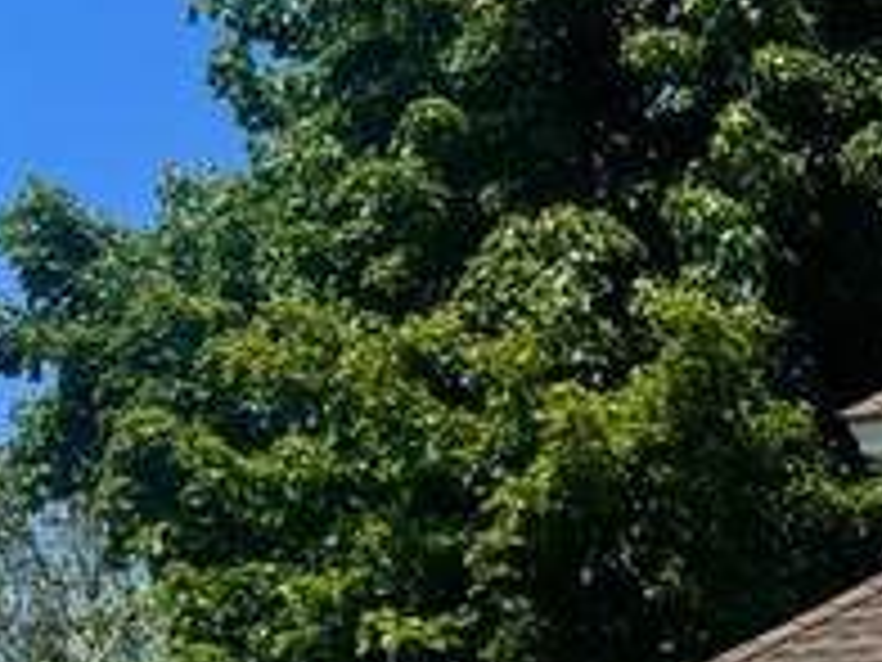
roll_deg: -0.5
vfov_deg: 8.4
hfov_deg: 10.5
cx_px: 1904
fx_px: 4332
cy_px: 1166
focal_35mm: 170
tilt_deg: +9.0
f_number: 1.6
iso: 50
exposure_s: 1/3650
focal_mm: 5.96
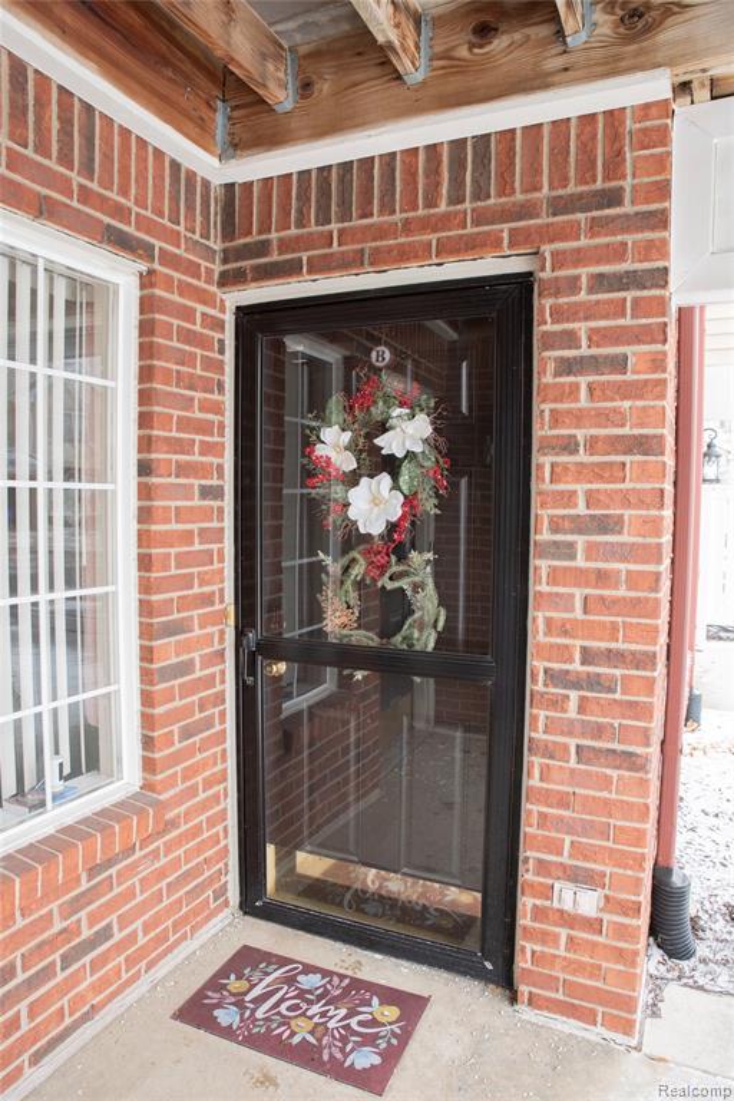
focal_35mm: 24
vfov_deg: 73.7
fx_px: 734
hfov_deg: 53.1
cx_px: 367
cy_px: 550
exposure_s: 1/200
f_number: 5.6
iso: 400
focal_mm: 24
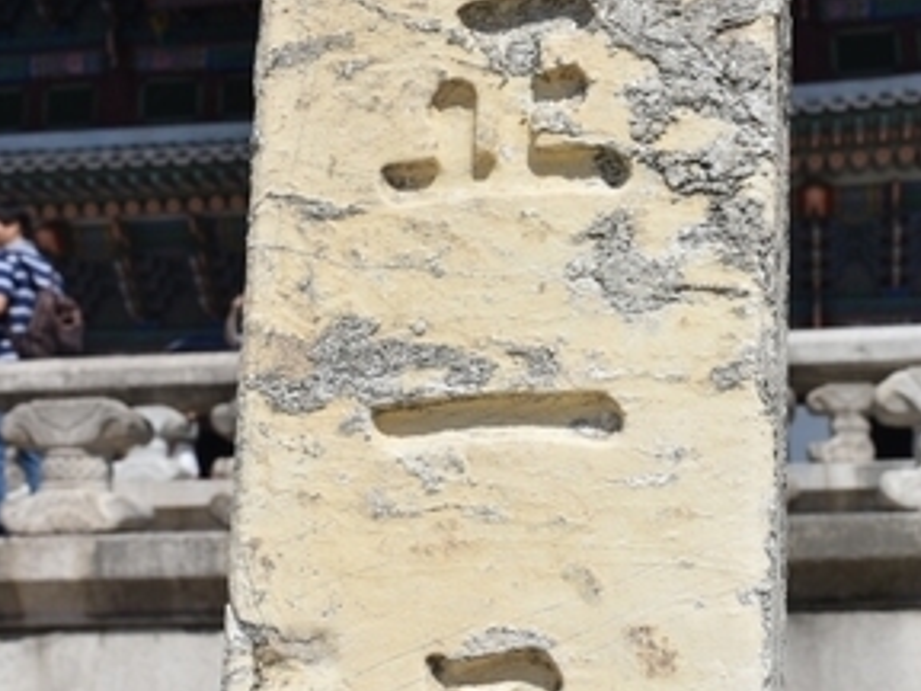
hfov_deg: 27.7
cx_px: 550
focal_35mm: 70
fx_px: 1862
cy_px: 422
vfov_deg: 21.0
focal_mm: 35
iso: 200
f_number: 10
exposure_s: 1/400
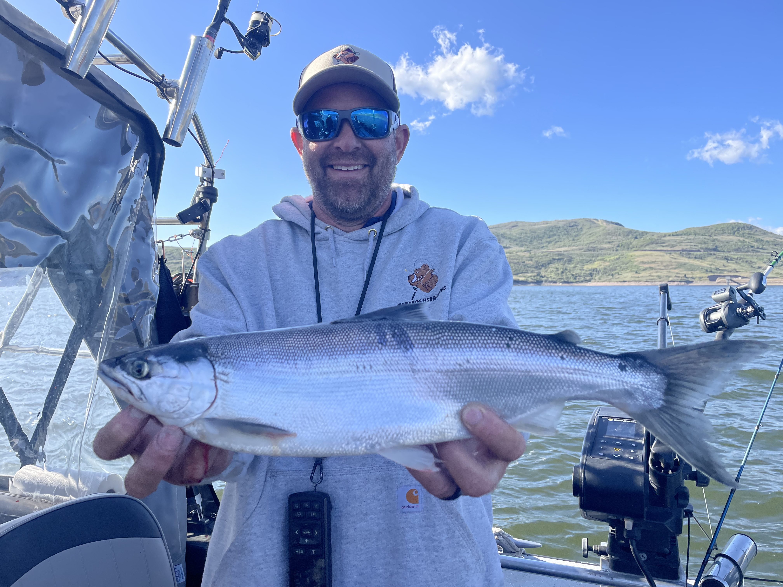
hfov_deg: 67.3
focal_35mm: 26
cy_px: 294
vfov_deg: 53.1
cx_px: 392
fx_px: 588
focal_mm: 4.2
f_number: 1.6
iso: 32
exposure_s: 1/2212
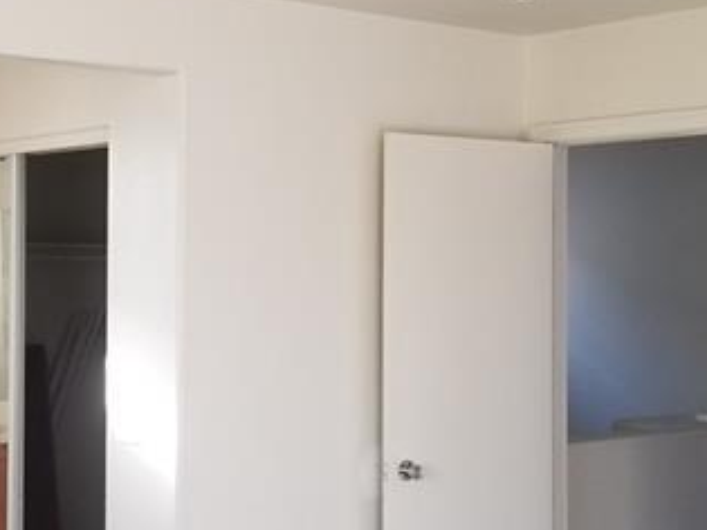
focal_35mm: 66
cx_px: 193
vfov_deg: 22.2
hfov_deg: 29.0
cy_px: 287
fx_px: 1347
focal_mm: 4.3
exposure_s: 1/60
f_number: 1.7
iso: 100
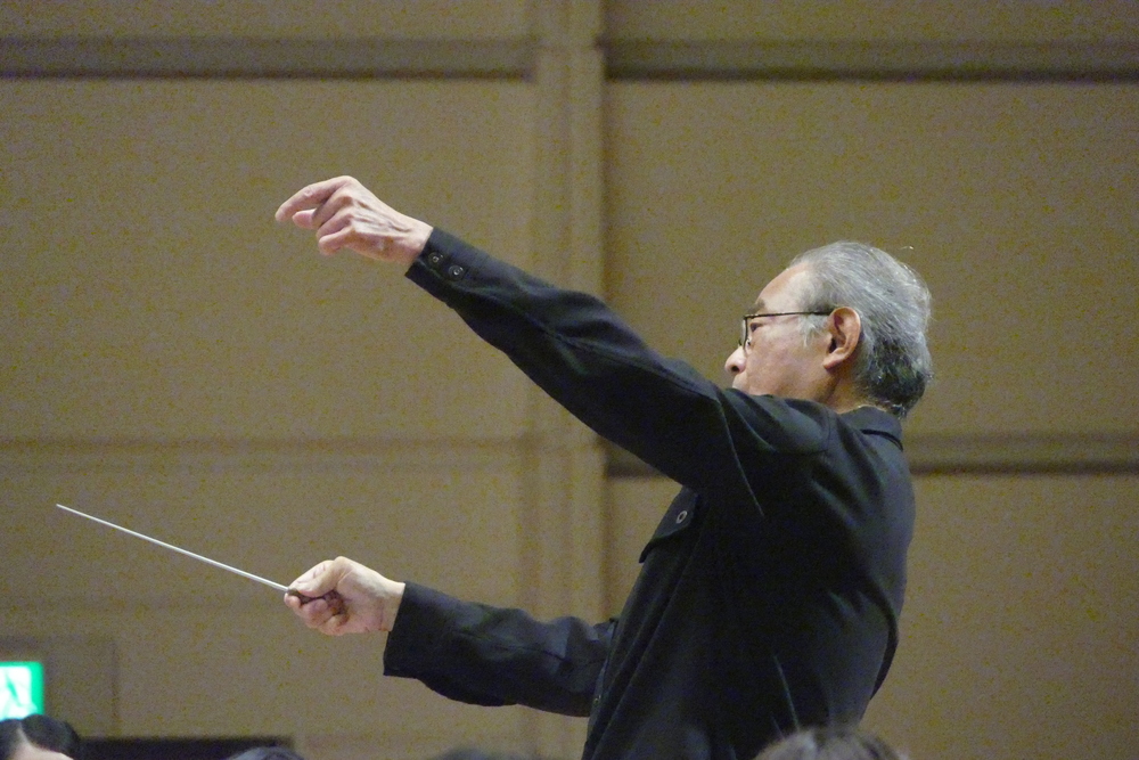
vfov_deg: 4.4
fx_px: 9967
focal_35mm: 315
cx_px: 570
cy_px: 380
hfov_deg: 6.5
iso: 12800
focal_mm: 114.8
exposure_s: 1/640
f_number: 4
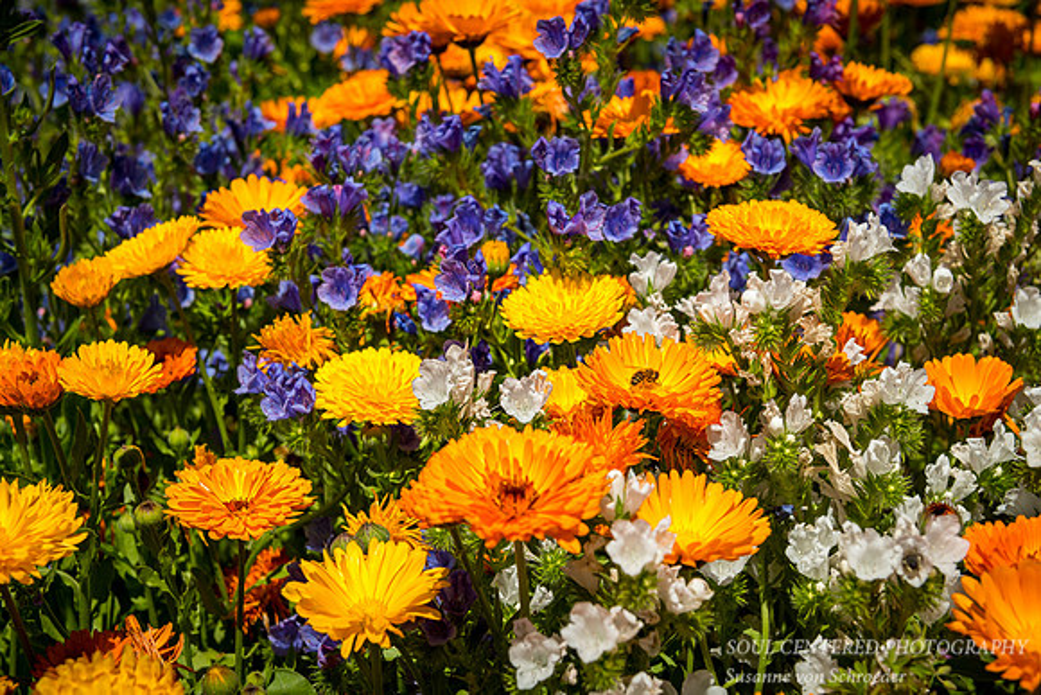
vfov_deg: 23.6
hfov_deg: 34.7
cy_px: 364
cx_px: 520
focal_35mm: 58
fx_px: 1665
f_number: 8
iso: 200
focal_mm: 55
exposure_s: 1/320
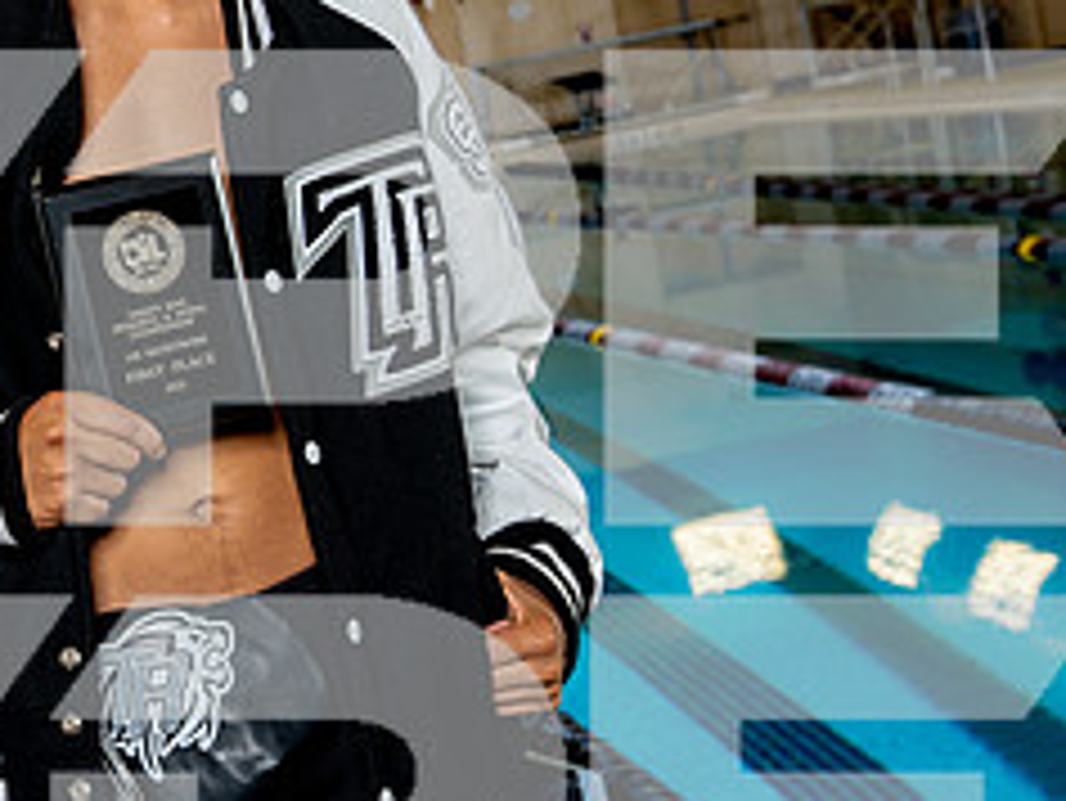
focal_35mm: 73
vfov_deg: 20.1
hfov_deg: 25.3
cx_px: -22
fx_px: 2249
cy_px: 290
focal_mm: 31
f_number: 5.6
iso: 320
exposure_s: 1/250
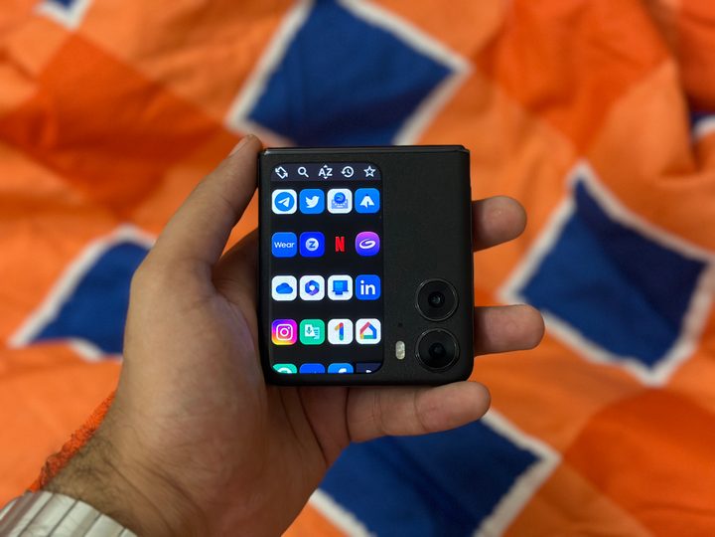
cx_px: 358
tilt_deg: -81.4
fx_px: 991
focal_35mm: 48
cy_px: 268
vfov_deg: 30.3
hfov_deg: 39.7
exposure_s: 1/33
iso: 640
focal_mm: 6.86
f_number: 1.78
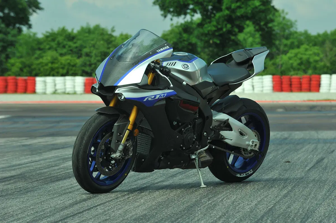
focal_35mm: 200
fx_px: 1866
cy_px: 112
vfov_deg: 6.9
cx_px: 168
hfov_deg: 10.3
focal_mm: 200
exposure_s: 1/400
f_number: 8
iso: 320
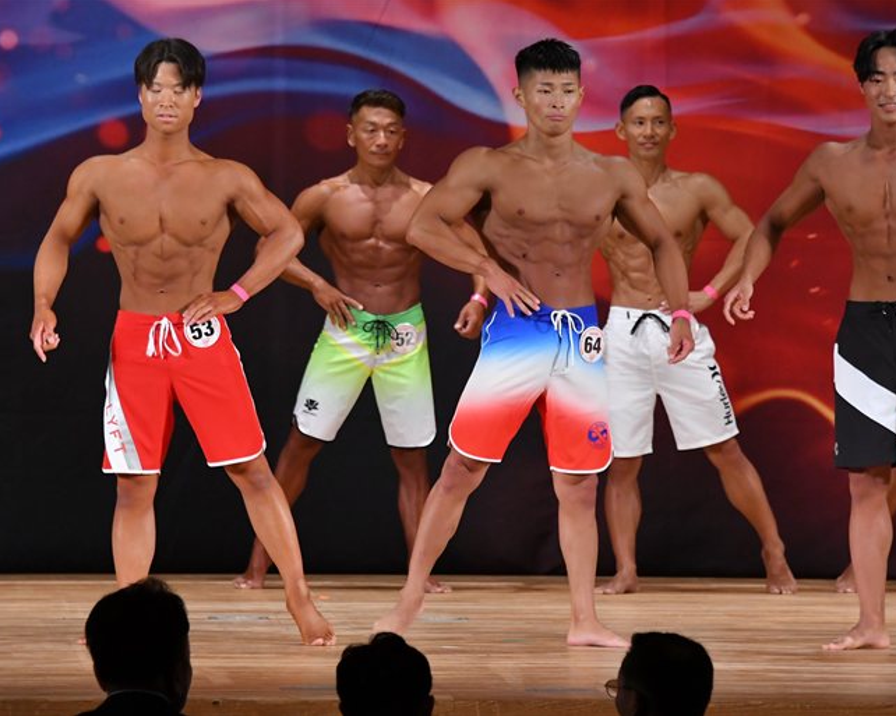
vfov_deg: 5.7
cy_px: 357
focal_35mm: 272
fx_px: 7210
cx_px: 418
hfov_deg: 7.1
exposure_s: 1/400
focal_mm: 160
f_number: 5.6
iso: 3200
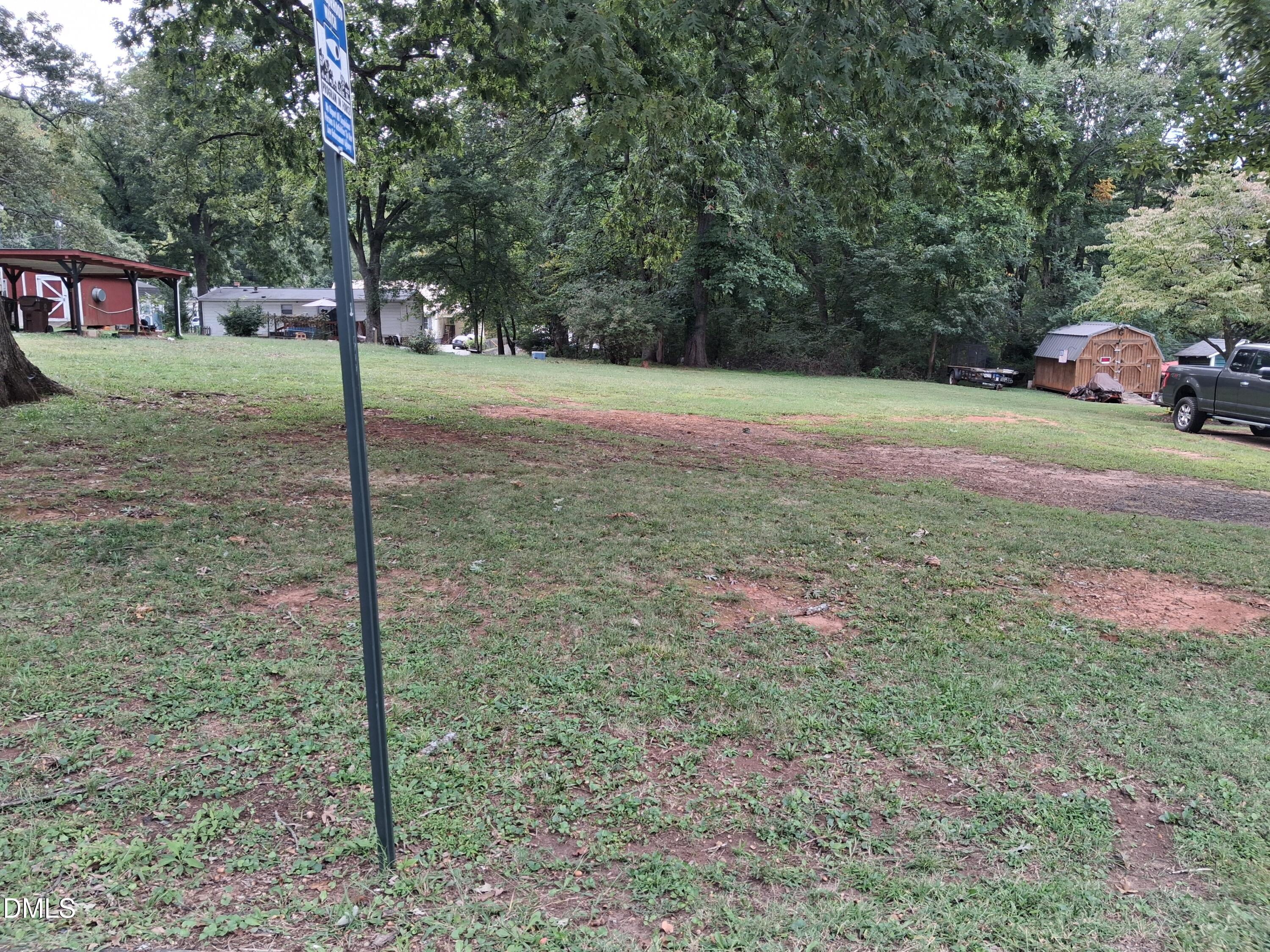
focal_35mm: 27
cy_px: 476
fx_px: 991
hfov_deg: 65.3
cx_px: 635
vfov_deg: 51.4
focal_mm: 4
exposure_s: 1/120
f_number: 1.8
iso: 64
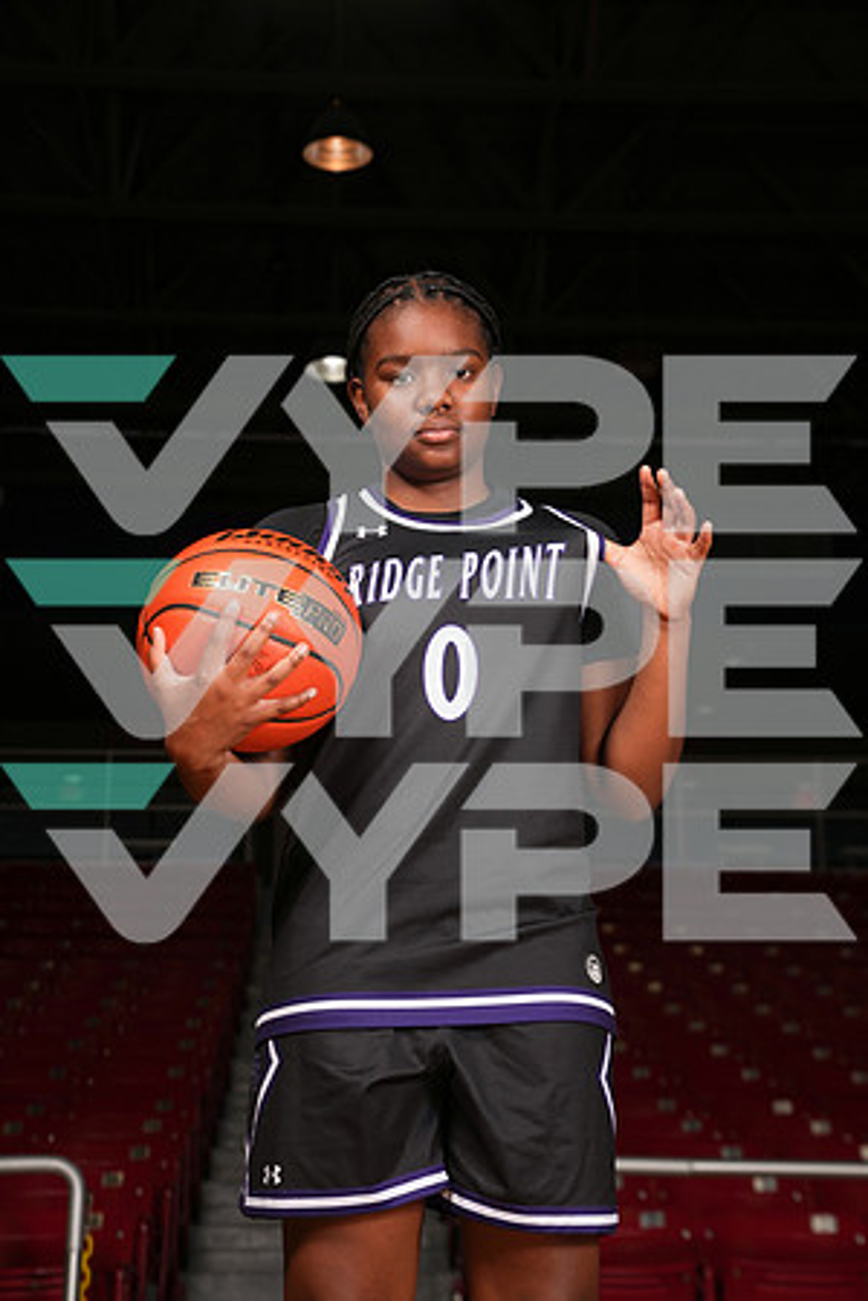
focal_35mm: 70
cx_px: 434
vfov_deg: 28.8
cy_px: 650
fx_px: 2531
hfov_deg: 19.5
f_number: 6.3
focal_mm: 70
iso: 250
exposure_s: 1/200
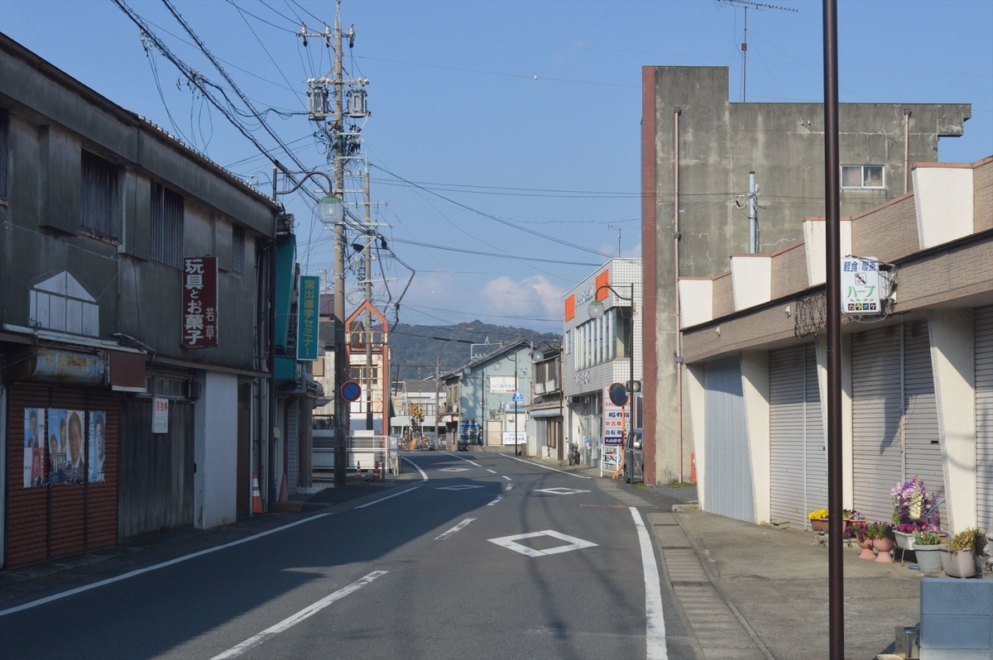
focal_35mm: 52
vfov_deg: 25.7
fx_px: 1447
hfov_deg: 37.9
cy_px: 330
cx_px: 496
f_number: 11
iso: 400
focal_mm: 35
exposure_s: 1/500
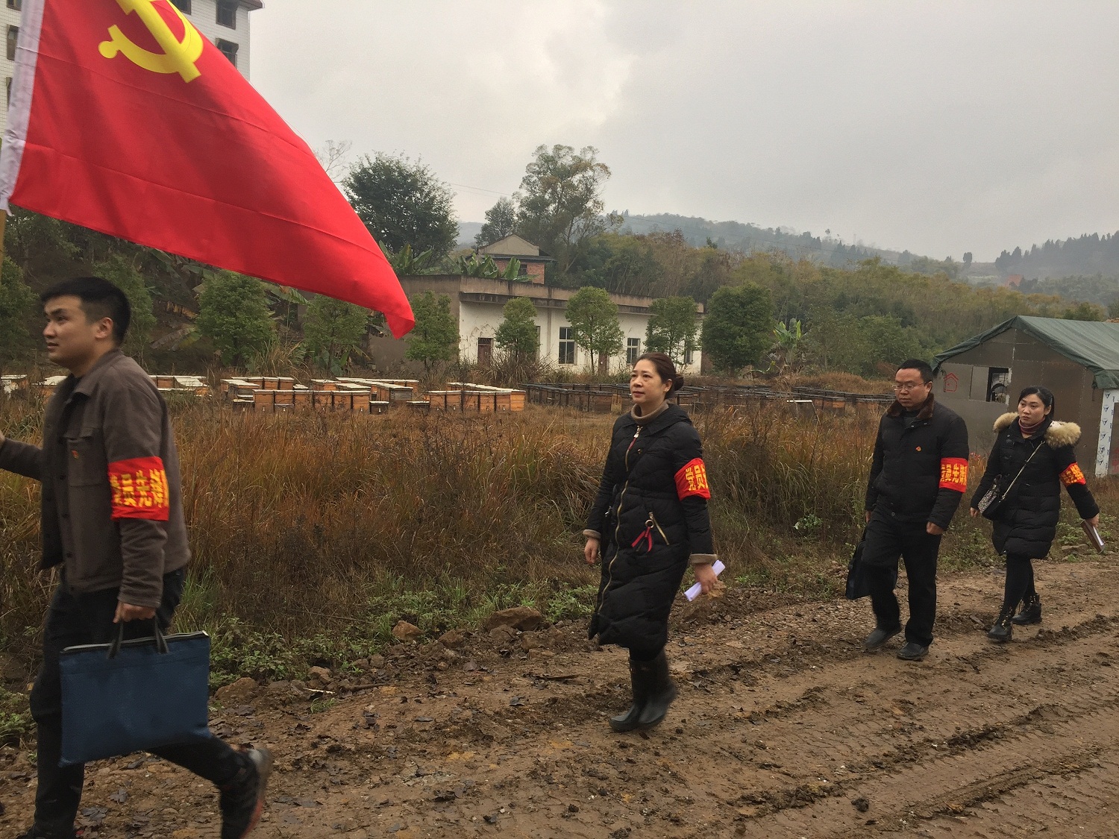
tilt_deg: -7.4
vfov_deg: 48.2
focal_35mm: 29
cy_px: 420
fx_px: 937
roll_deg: +0.1
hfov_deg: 61.7
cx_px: 560
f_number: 2.2
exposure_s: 1/106
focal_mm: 4.15
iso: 32
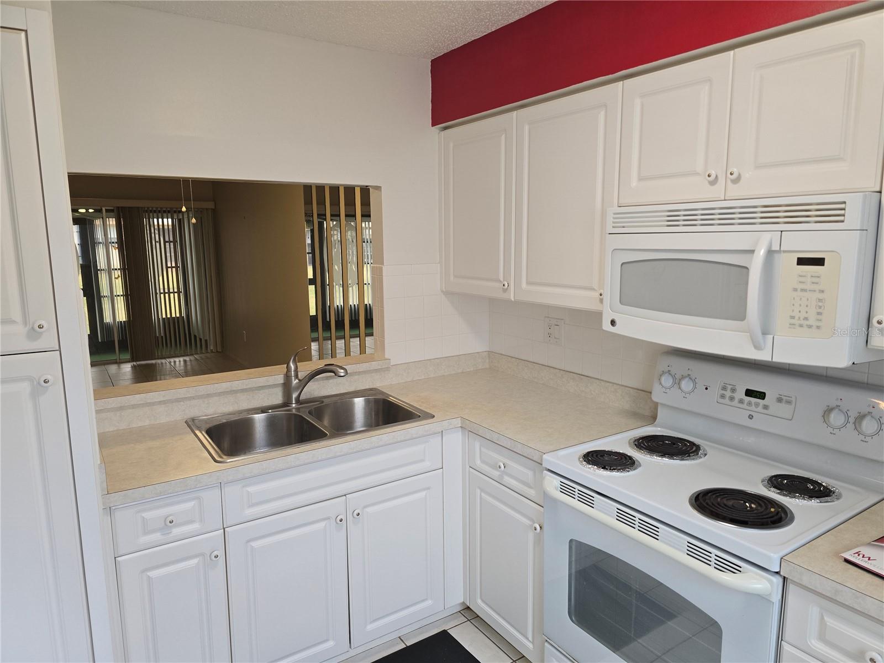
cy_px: 332
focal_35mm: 23
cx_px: 442
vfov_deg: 58.9
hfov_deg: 73.9
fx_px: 587
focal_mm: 6.3
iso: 200
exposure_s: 1/120
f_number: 1.7
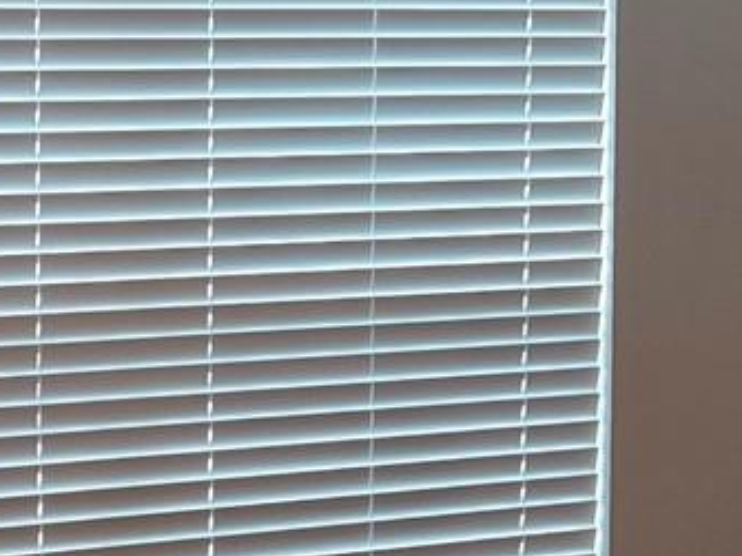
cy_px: 281
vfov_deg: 13.5
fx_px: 2357
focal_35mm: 110
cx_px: 4
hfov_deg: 17.5
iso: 160
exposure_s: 1/120
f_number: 1.8
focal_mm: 5.4
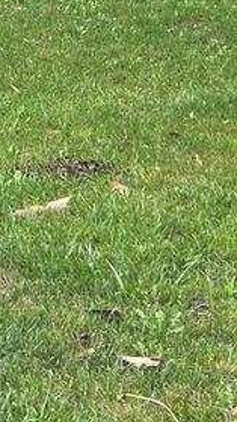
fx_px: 1541
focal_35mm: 138
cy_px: -159
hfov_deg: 8.5
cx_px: -162
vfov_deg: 14.7
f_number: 1.8
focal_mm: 5.4
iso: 80
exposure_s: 1/5397
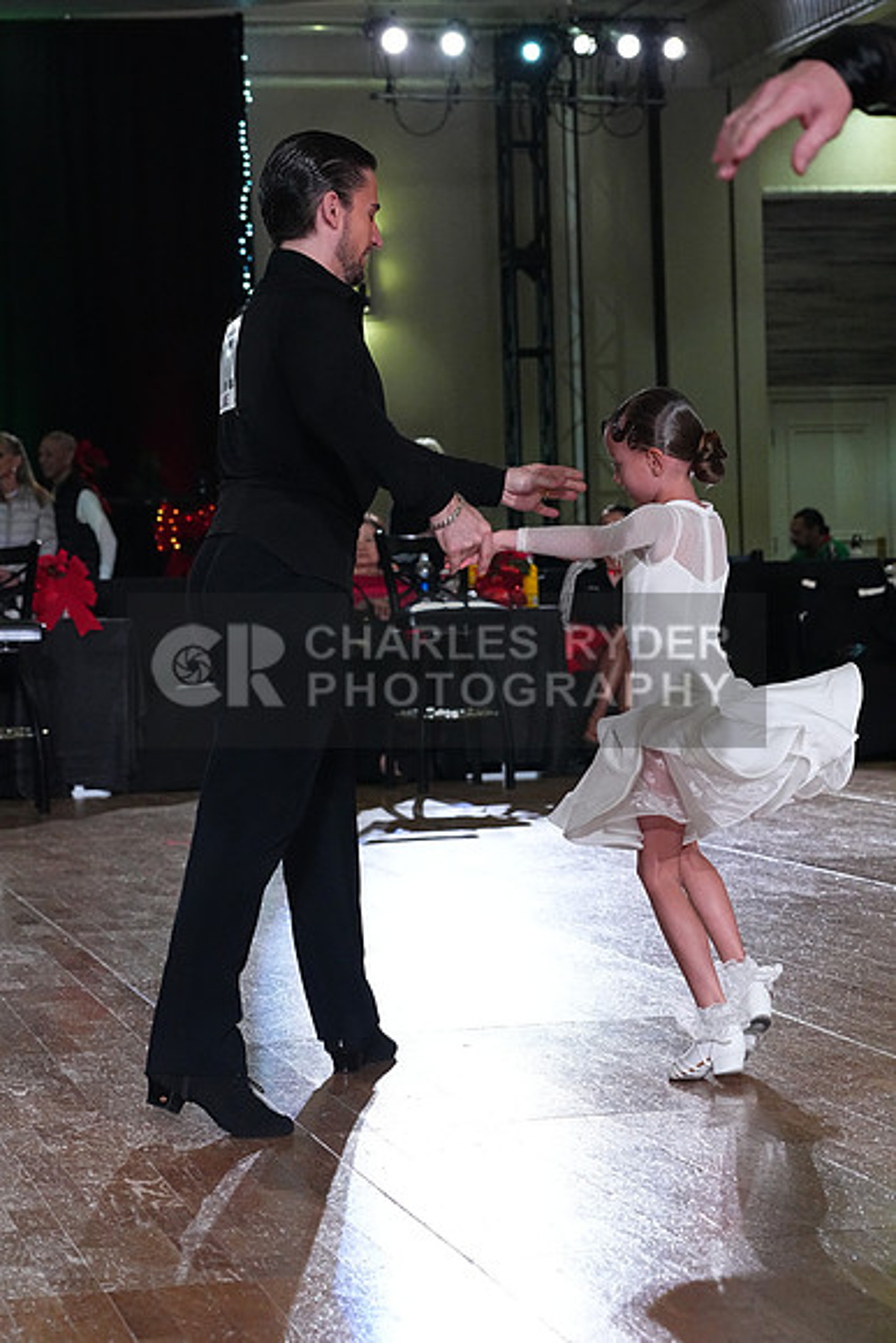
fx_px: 3283
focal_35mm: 88
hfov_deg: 15.5
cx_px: 448
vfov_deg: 23.1
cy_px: 672
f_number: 7.1
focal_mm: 88
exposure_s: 1/400
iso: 8000
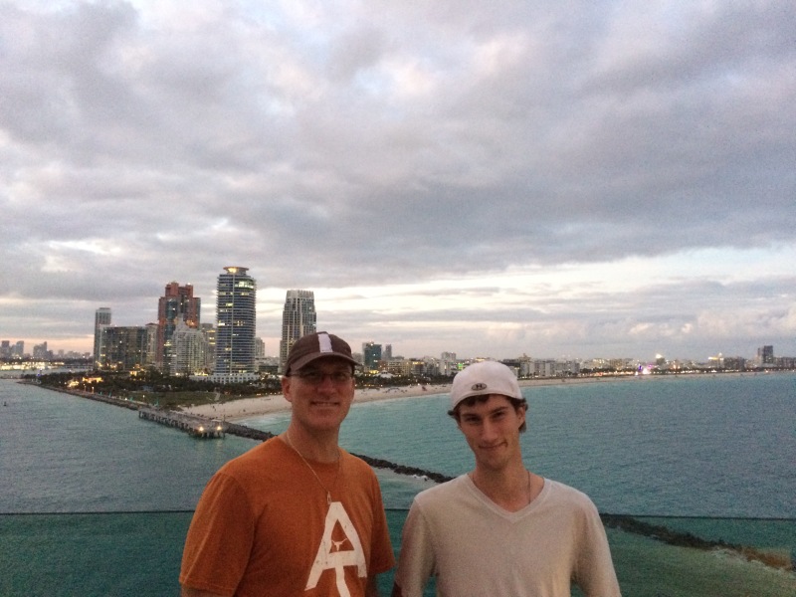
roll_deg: +0.0
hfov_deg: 61.7
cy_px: 298
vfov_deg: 48.2
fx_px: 667
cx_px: 398
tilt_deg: +3.3
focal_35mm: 29
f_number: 2.2
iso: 400
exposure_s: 1/15
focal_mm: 4.15
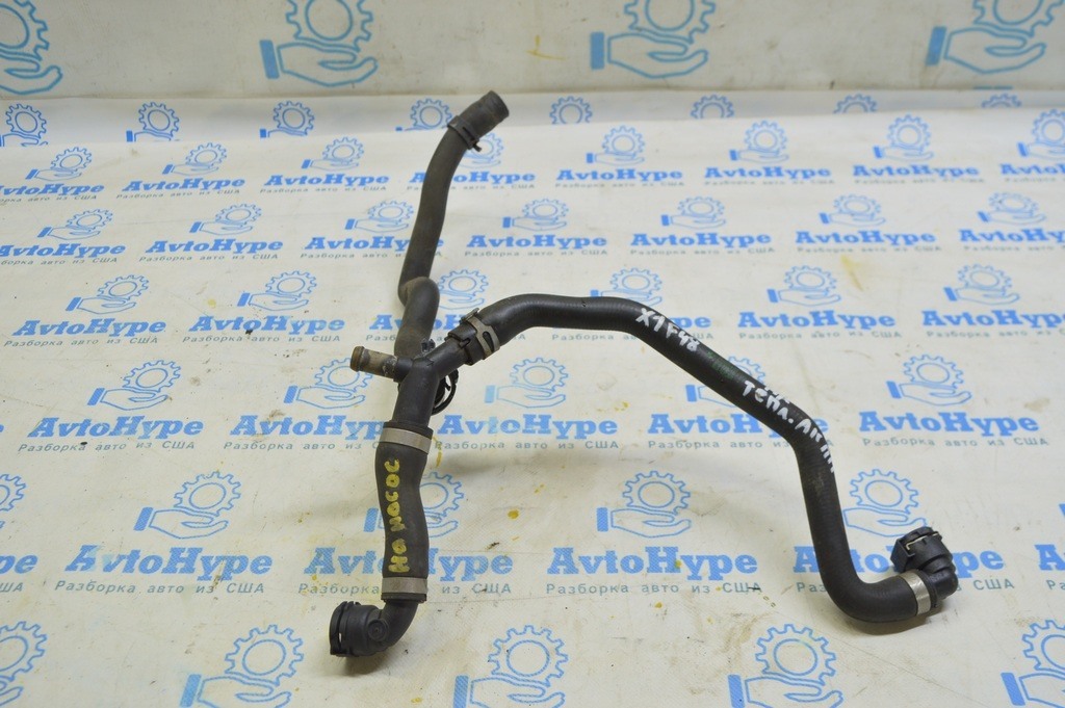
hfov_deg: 57.3
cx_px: 532
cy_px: 354
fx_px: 975
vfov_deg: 39.9
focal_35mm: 33
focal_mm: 22
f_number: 5.6
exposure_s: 1/25
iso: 400
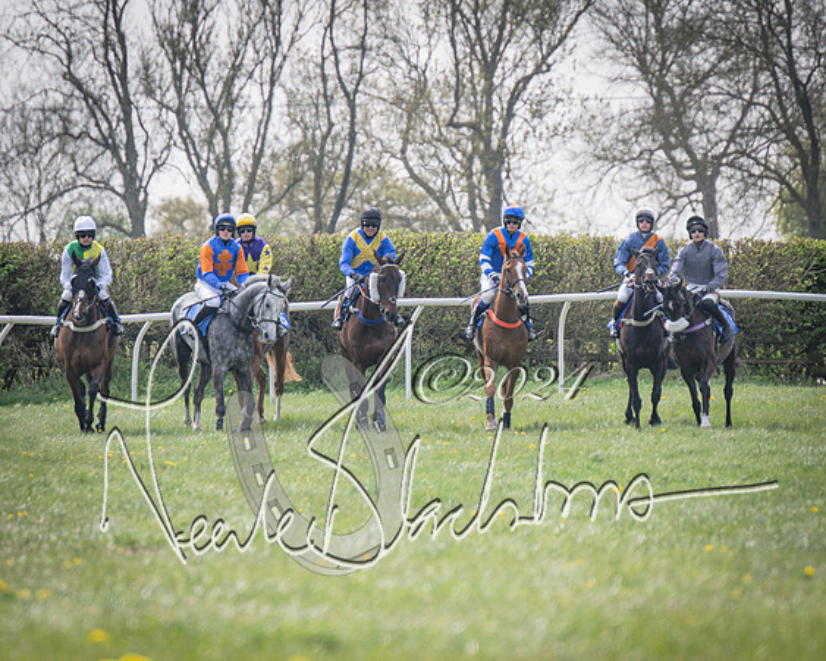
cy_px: 339
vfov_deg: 2.7
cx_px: 386
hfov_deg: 3.4
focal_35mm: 576
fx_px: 14078
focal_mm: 260
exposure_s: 1/1600
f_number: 4
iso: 200
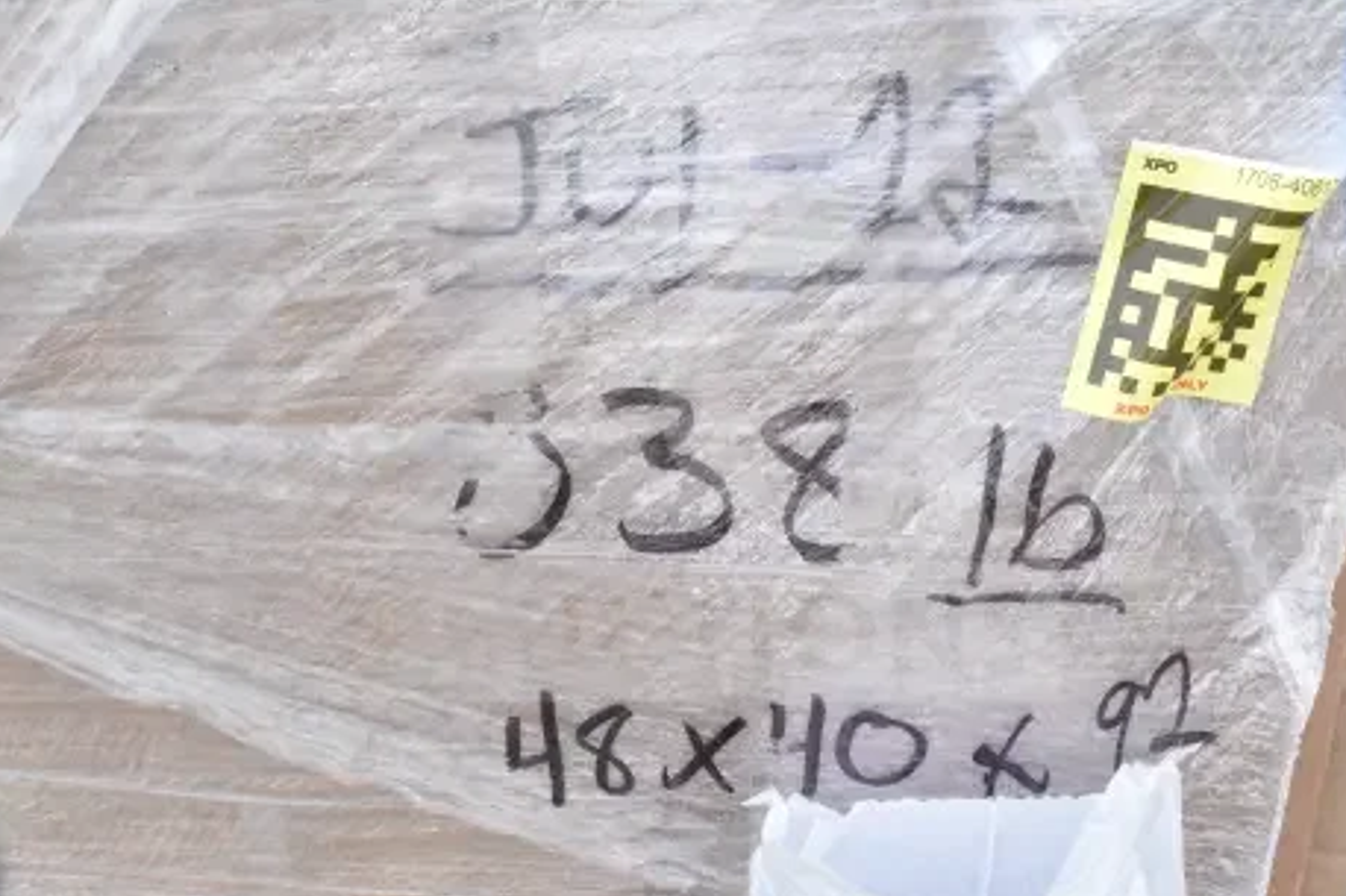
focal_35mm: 36
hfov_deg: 53.1
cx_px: 729
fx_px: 1345
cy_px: 469
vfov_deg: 36.8
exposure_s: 1/1000
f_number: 16
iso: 6400
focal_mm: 18
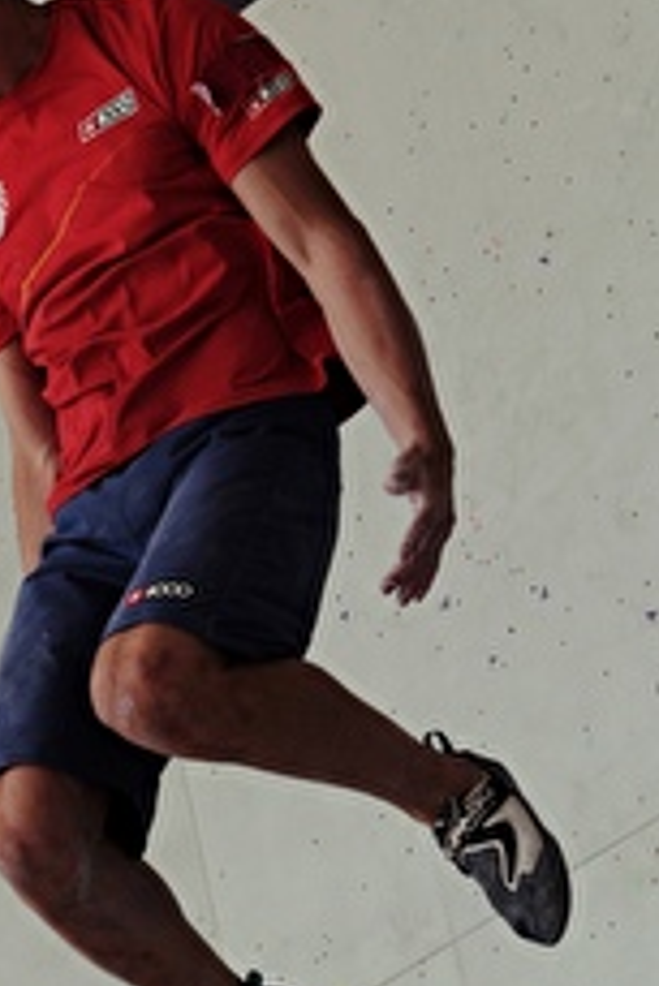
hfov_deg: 6.1
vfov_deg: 9.1
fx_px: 6168
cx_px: 88
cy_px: 525
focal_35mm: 225
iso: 1000
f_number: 5.6
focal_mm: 80
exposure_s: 1/1100
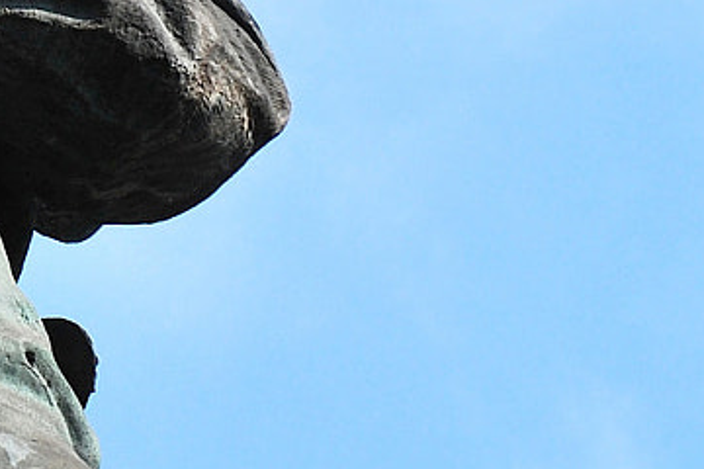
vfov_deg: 2.0
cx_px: -260
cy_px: -376
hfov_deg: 3.0
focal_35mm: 680
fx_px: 13297
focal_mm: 102
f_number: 10
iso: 180
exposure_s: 1/250
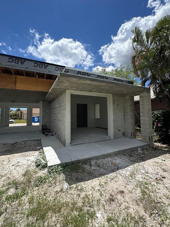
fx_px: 105
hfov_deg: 78.0
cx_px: 89
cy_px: 105
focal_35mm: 16
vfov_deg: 94.3
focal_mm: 2.22
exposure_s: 1/2506
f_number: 2.2
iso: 50
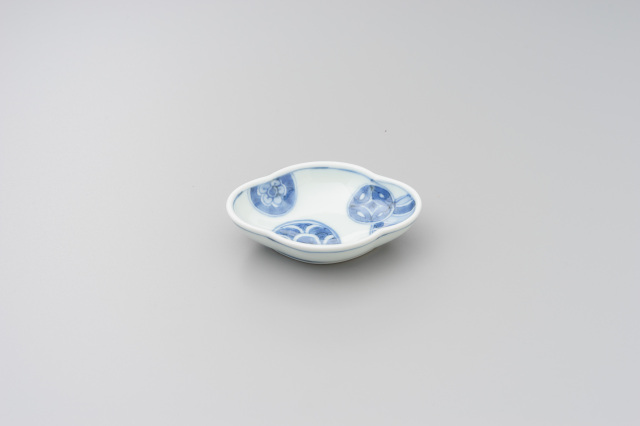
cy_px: 213
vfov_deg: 15.2
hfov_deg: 22.6
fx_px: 1599
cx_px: 320
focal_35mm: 90
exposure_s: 1/125
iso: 200
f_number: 11
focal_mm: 90
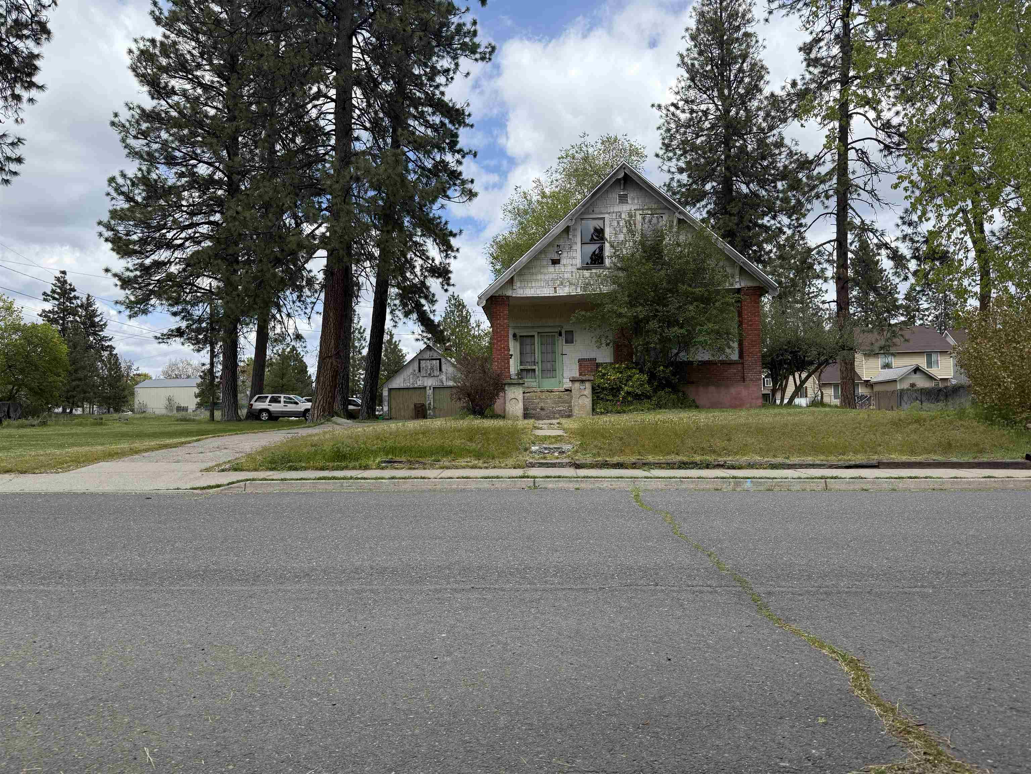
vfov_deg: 56.8
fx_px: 715
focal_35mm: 24
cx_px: 516
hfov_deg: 71.6
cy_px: 387
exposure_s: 1/3953
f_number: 1.78
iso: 100
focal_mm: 6.76
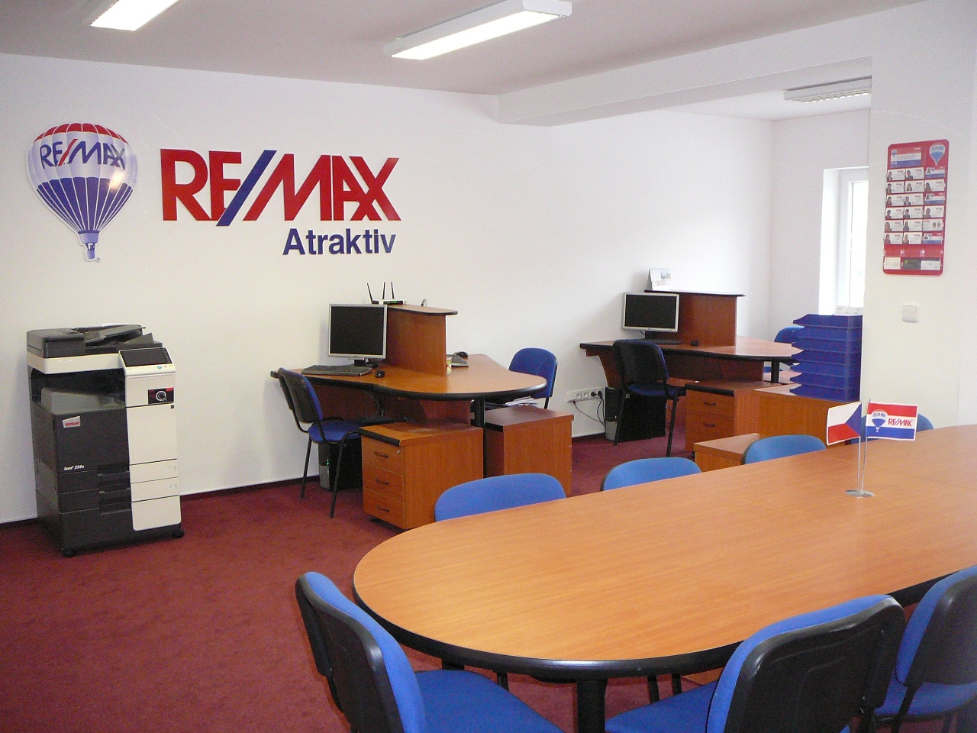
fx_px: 988
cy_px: 366
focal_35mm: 35
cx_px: 488
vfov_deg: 40.7
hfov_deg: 52.6
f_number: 2.8
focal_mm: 5.2
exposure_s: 1/30
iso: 320
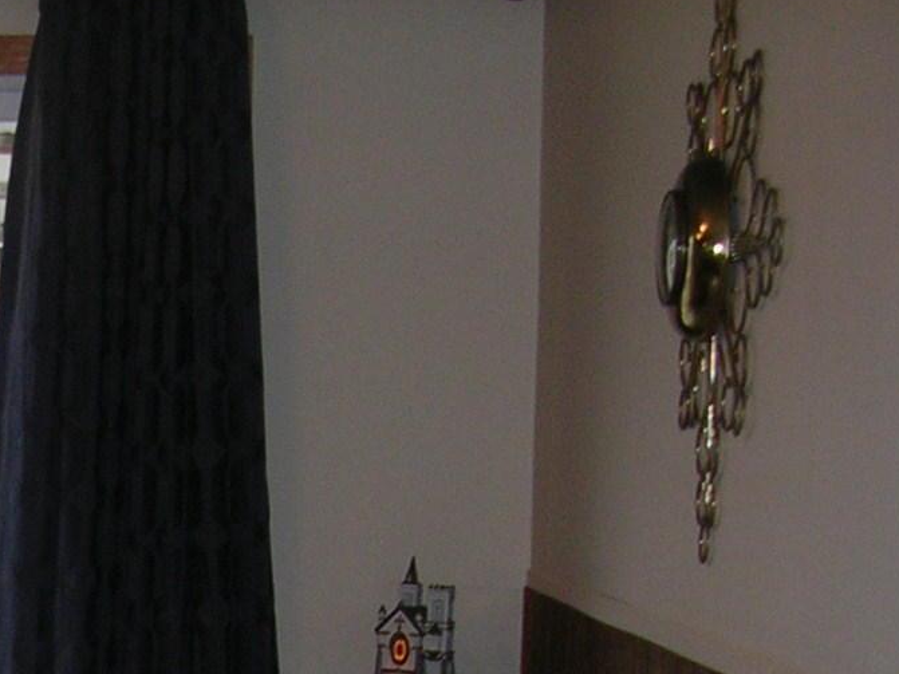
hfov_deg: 16.0
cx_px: -305
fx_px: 3012
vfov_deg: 12.2
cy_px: 1017
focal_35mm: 116
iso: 63
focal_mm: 5.8
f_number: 2.8
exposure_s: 1/32.7
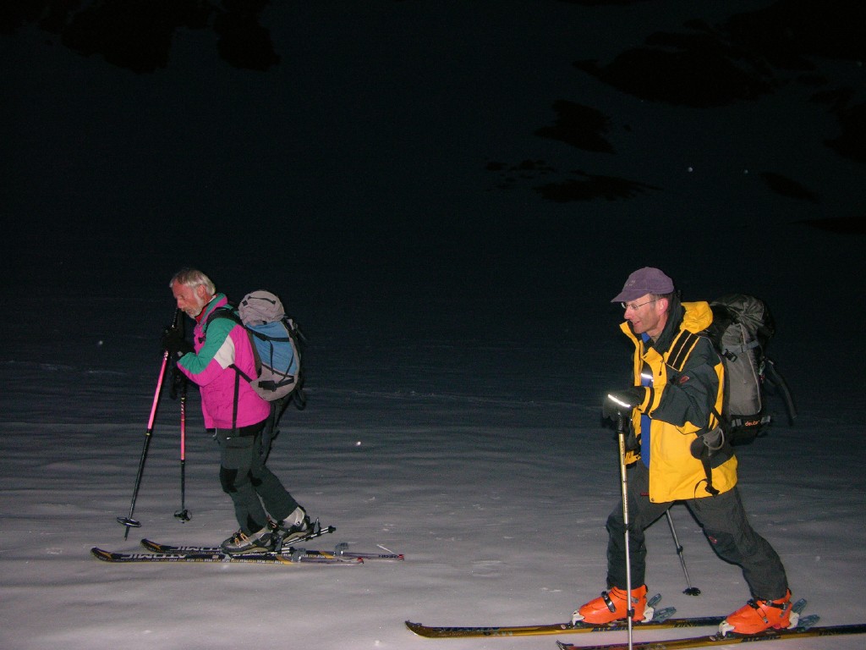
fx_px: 876
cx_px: 433
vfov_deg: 40.7
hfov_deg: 52.6
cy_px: 325
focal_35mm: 35
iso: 200
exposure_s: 1/60.1
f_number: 2.8
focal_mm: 8.9
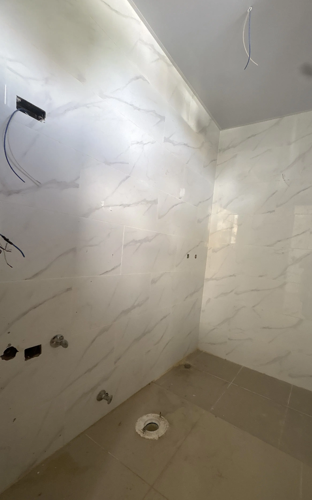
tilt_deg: -4.0
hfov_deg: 70.5
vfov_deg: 97.7
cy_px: 266
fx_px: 218
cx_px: 187
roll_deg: -5.1
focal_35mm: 16
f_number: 2.2
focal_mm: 2.22
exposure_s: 1/86
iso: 200
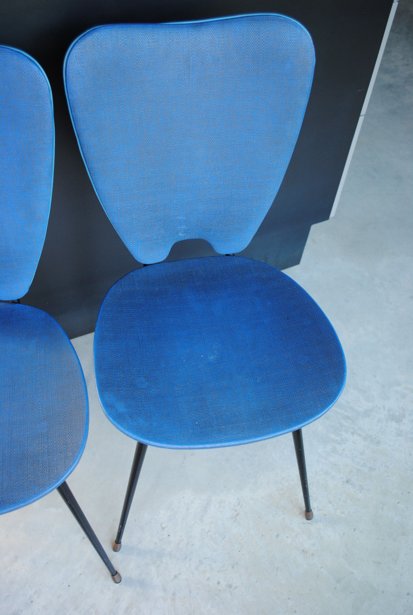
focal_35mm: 36
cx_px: 206
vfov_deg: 53.0
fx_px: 617
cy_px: 308
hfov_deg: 37.0
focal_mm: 24
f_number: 4
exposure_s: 1/30
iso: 360
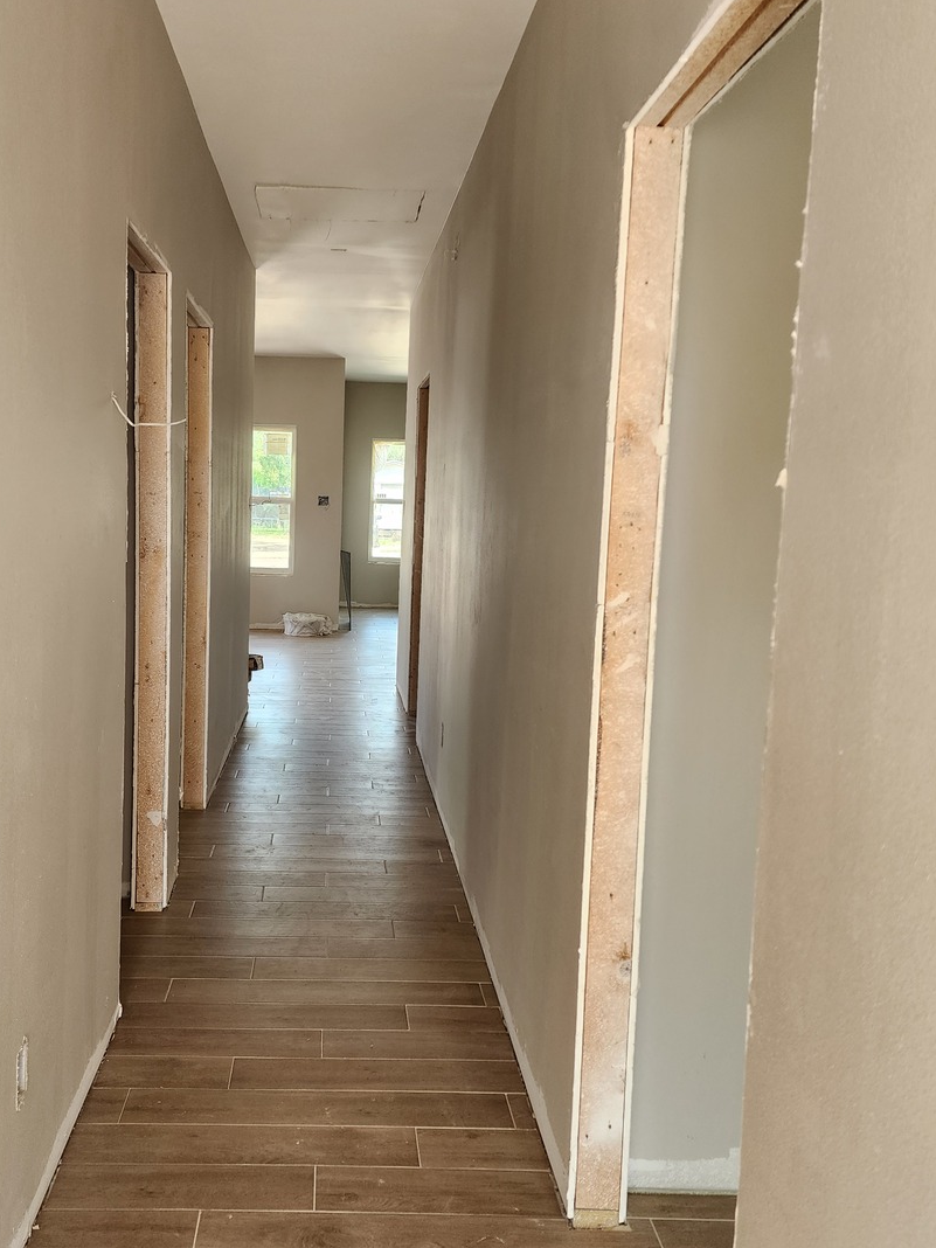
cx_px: 363
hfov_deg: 45.1
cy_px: 613
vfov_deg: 58.3
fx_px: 1118
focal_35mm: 31
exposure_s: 1/180
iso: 125
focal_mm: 6.4
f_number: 1.8
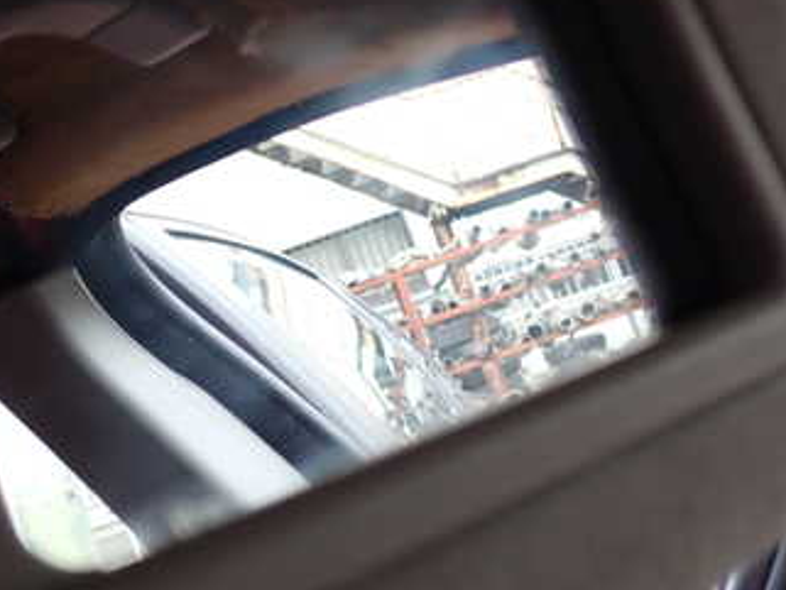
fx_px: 1272
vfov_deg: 26.1
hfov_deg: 33.9
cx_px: 238
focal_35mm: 56
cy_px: 301
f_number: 2.3
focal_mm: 5.4
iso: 160
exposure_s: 1/125
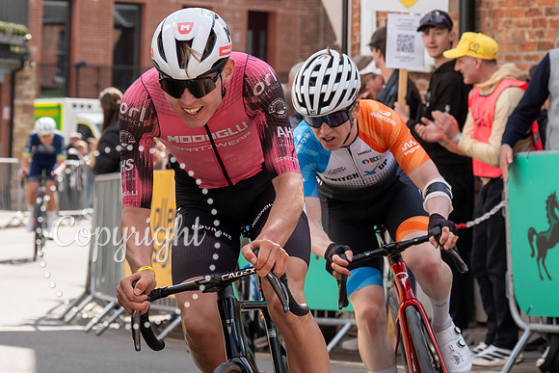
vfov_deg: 7.1
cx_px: 238
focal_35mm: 192
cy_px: 40
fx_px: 2985
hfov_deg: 10.7
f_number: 5
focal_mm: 70
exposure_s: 1/1000
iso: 250
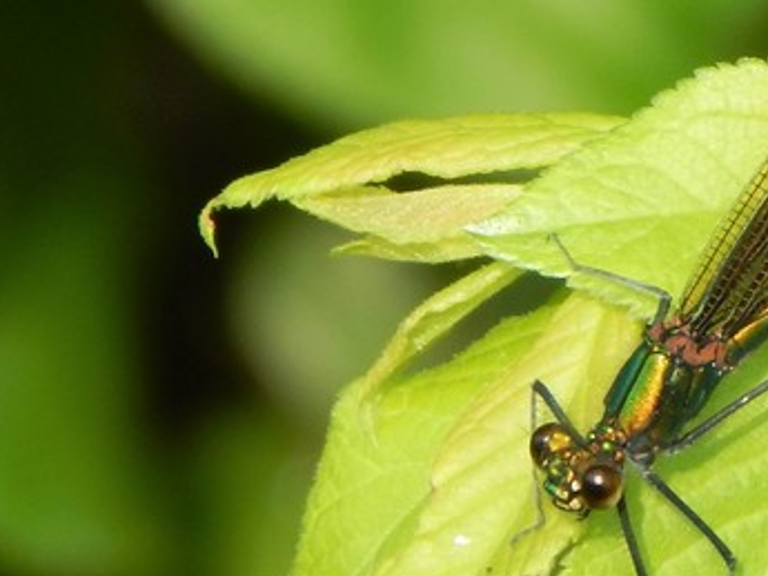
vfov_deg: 1.4
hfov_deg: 1.9
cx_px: 918
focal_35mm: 1050
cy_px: 196
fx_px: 23304
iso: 125
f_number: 5.7
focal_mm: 76.4
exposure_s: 1/125
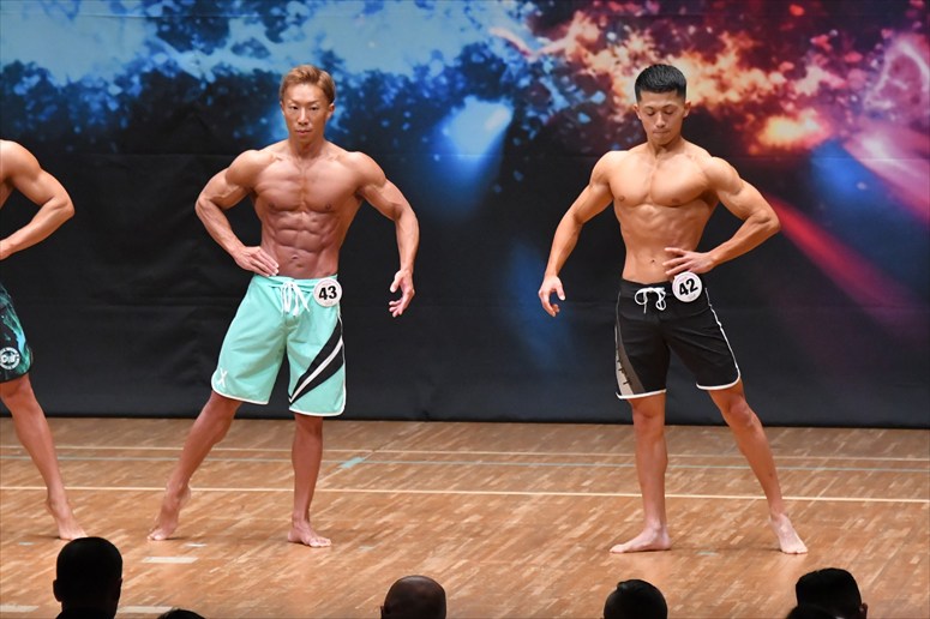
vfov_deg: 5.4
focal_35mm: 255
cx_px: 465
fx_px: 6584
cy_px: 310
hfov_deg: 8.1
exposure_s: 1/400
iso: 8000
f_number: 5.6
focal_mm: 170
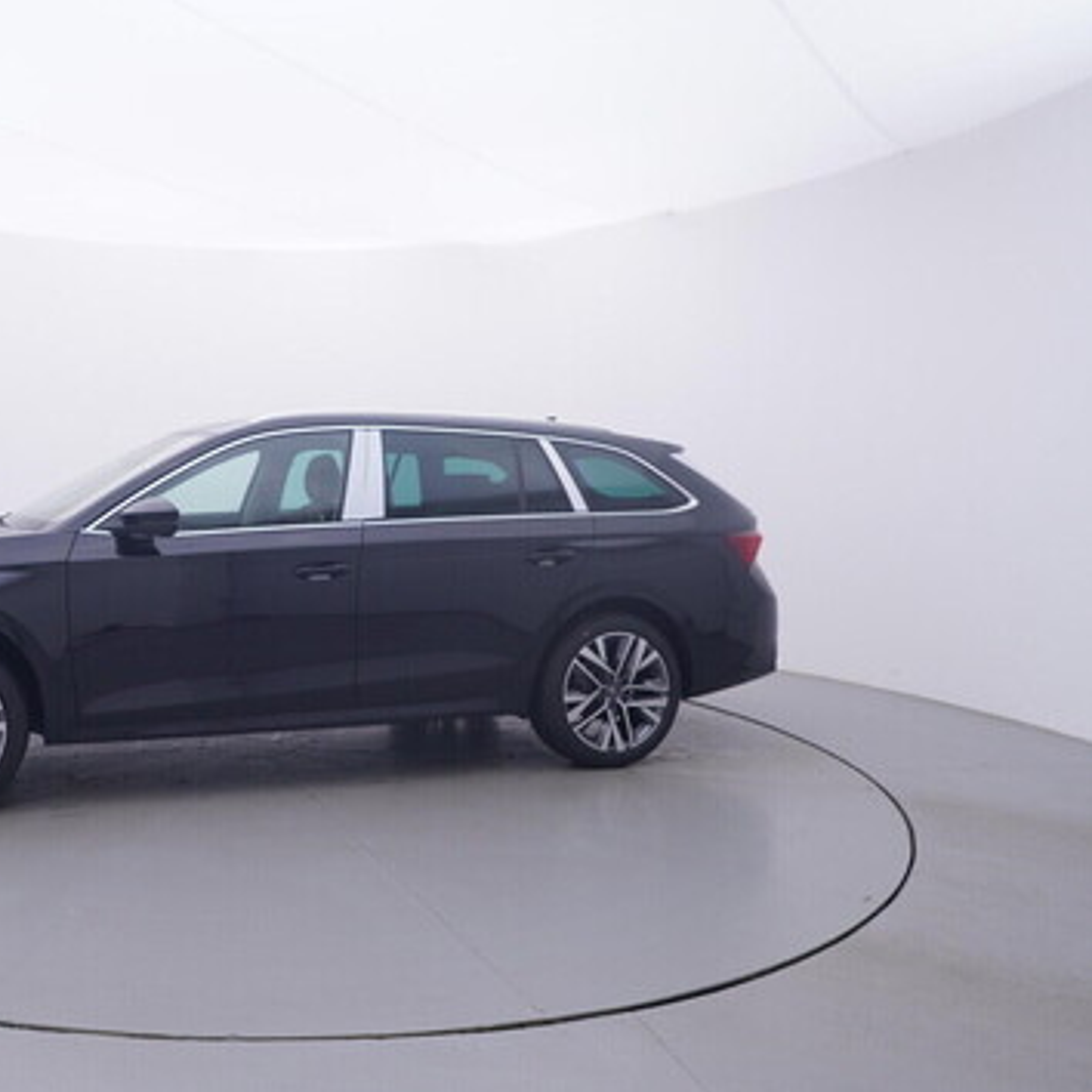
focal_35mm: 30
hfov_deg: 51.9
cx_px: 254
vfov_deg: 54.6
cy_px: 535
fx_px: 1059
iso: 200
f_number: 5
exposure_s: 1/80
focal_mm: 15
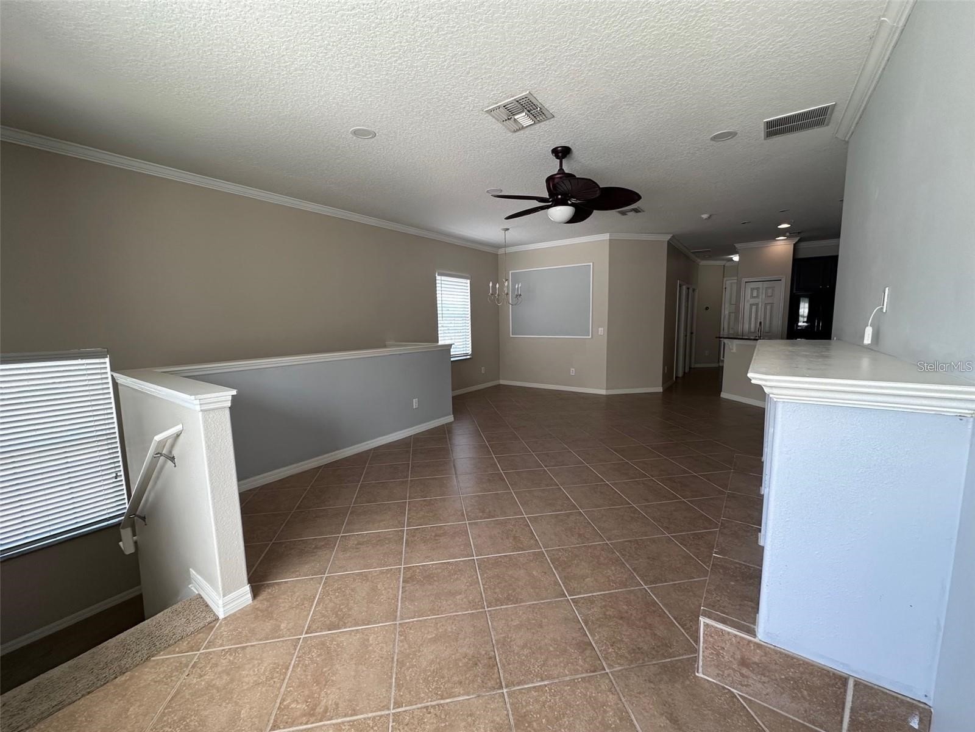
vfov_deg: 85.7
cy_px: 366
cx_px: 488
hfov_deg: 102.1
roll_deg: +0.4
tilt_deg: -7.5
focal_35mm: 14
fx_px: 394
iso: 125
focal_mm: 2.22
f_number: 2.2
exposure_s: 1/99
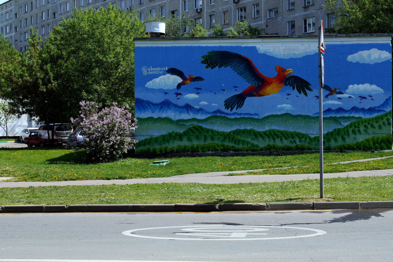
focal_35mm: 66
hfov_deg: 30.5
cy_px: 131
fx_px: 720
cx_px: 196
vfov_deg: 20.6
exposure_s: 1/250
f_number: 8
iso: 100
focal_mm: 50
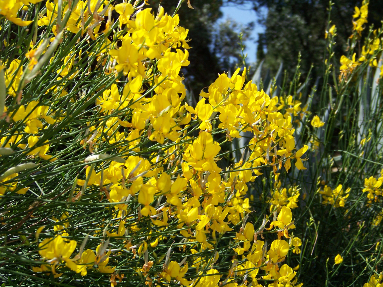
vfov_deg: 15.4
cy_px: 144
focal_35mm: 96
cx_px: 192
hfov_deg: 20.4
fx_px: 1062
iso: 66
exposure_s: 1/800
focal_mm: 16.2
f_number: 3.2
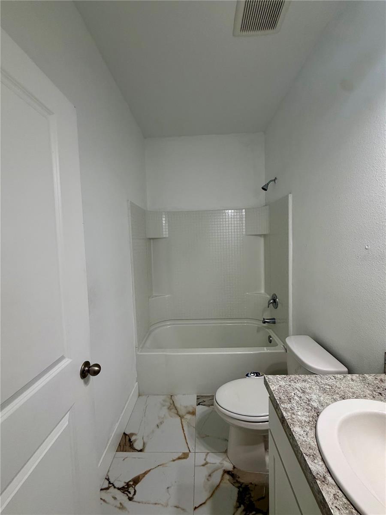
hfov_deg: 85.7
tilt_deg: -4.5
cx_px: 193
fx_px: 208
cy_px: 258
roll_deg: +1.7
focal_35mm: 14
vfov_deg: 102.1
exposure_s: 1/120
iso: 160
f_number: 2.2
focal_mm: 2.22
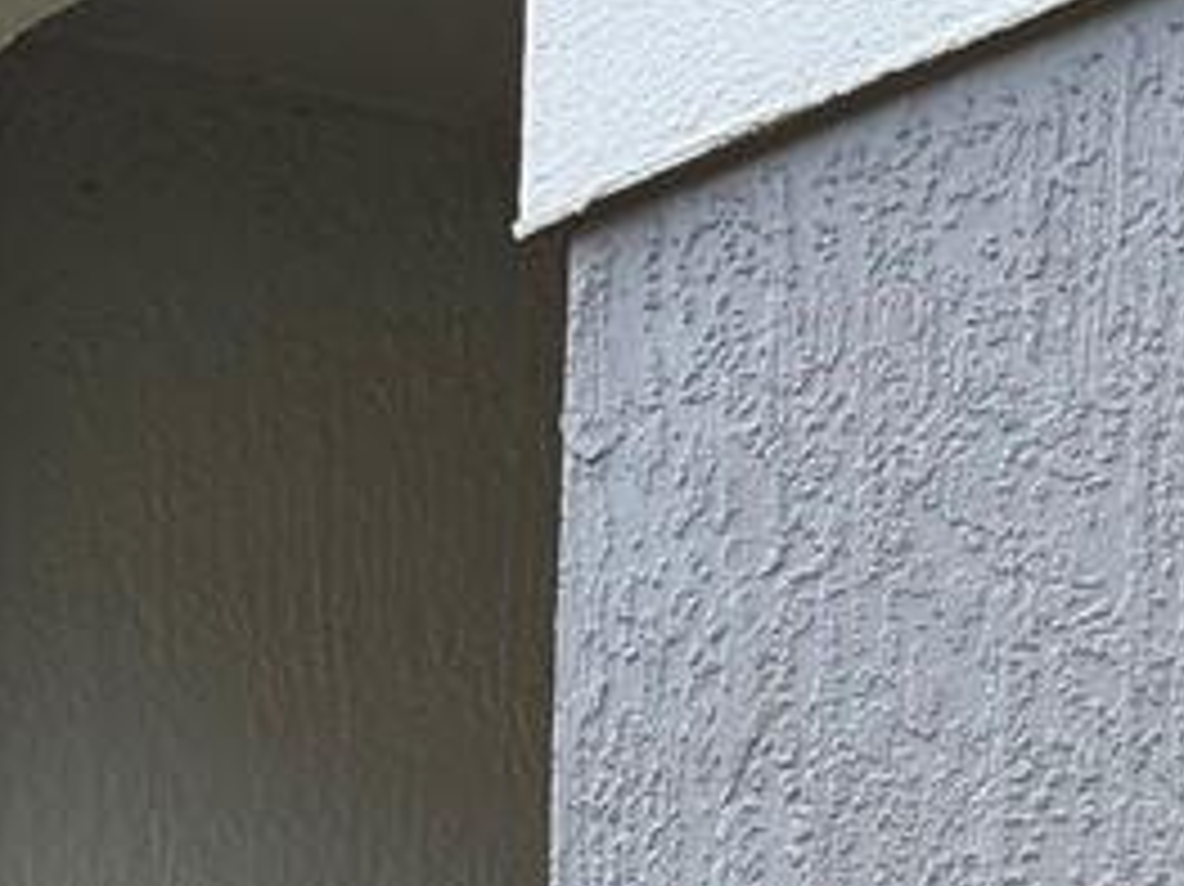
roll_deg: +0.3
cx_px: -437
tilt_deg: -0.2
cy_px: 1781
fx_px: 4991
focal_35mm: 146
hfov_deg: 13.0
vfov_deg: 9.5
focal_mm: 6.76
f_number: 1.78
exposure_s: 1/878
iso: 80
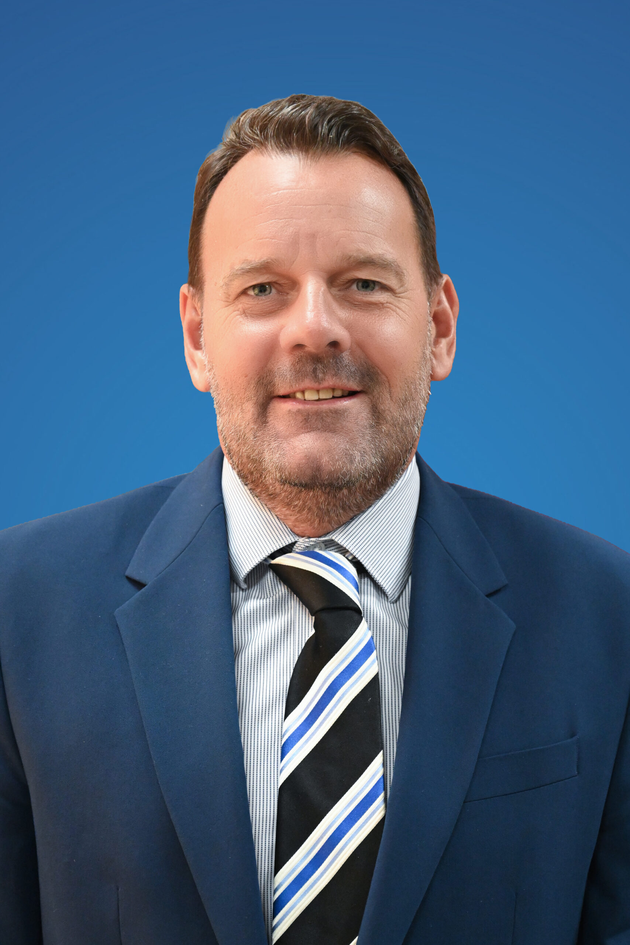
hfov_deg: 23.8
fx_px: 1496
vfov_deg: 35.1
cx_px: 315
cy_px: 472
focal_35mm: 57
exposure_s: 1/200
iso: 4000
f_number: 4
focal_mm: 57
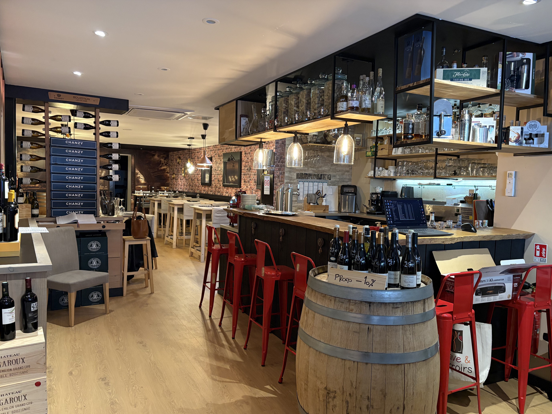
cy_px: 214
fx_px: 431
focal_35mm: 27
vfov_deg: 51.3
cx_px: 280
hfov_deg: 65.3
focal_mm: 5.96
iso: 250
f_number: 1.6
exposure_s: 1/50
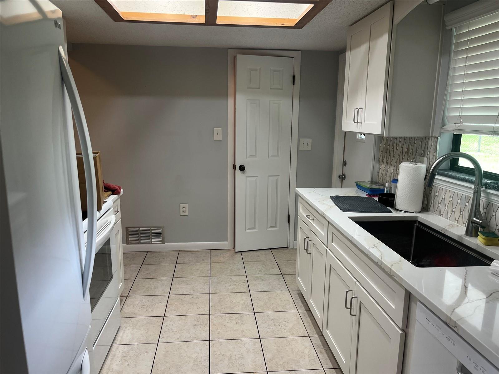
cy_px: 187
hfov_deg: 67.3
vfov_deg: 53.1
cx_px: 250
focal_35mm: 26
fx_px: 375
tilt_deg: -12.2
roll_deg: -0.5
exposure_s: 1/60
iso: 64
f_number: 1.6
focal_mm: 5.1
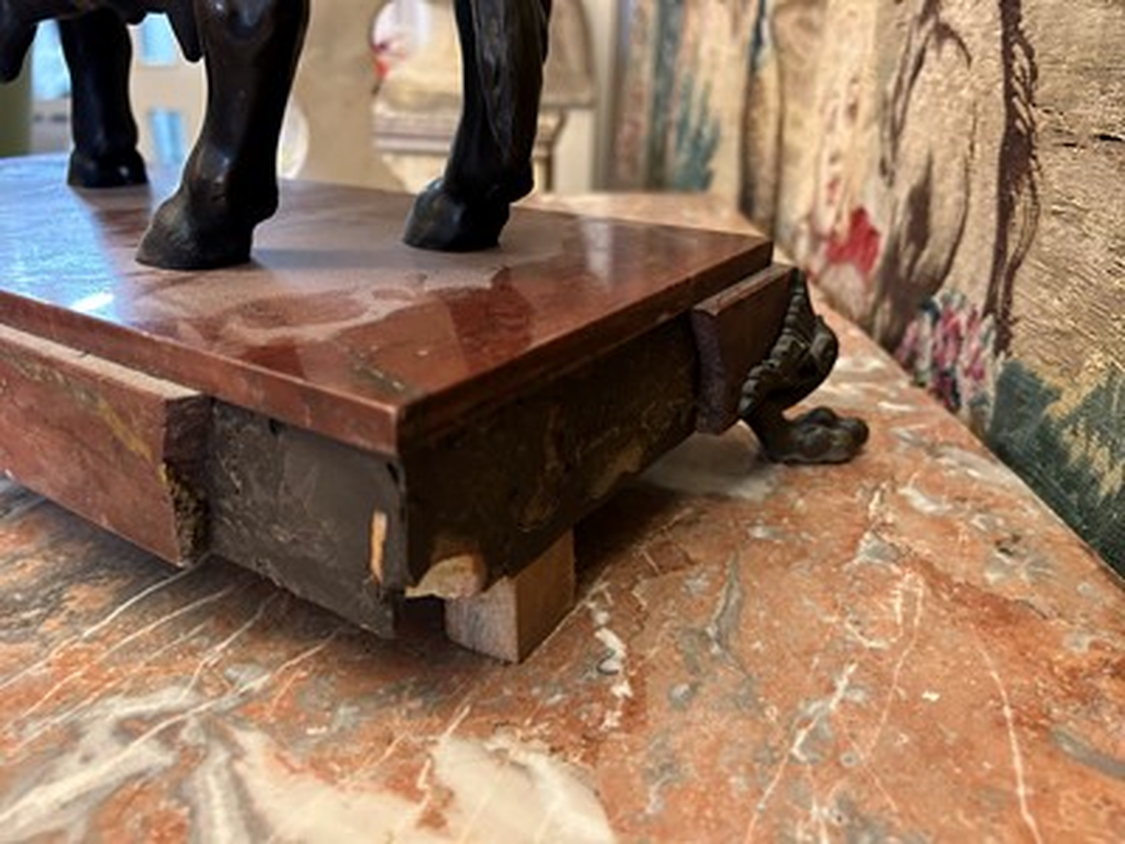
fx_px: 845
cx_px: 562
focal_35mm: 26
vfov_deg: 53.1
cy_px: 422
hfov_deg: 67.3
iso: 400
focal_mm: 5.7
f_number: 1.5
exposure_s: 1/50
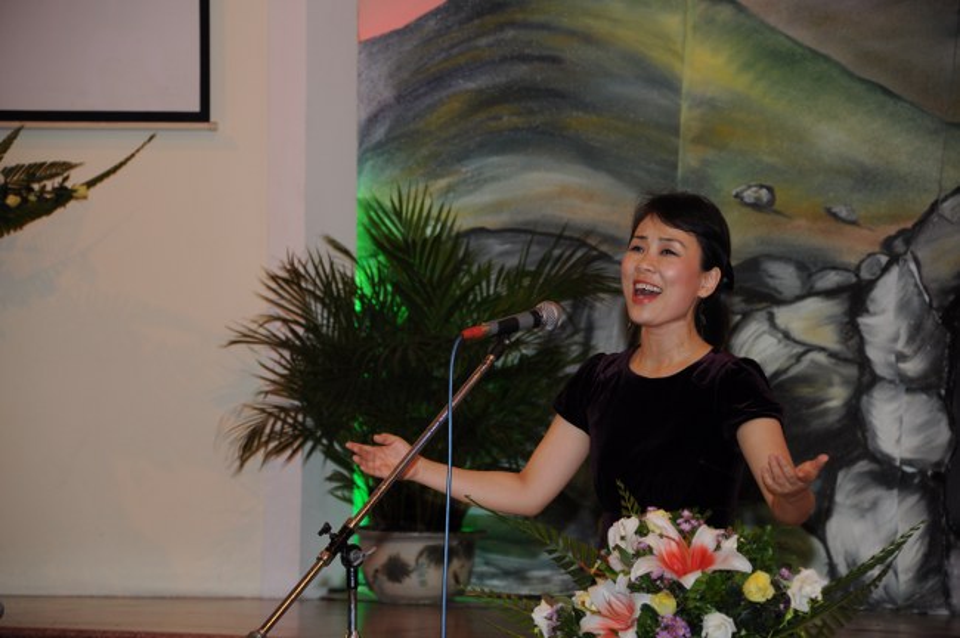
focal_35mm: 158
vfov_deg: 8.7
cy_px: 319
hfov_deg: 13.1
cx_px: 480
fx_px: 4196
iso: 400
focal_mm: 105
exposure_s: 1/60
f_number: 5.6
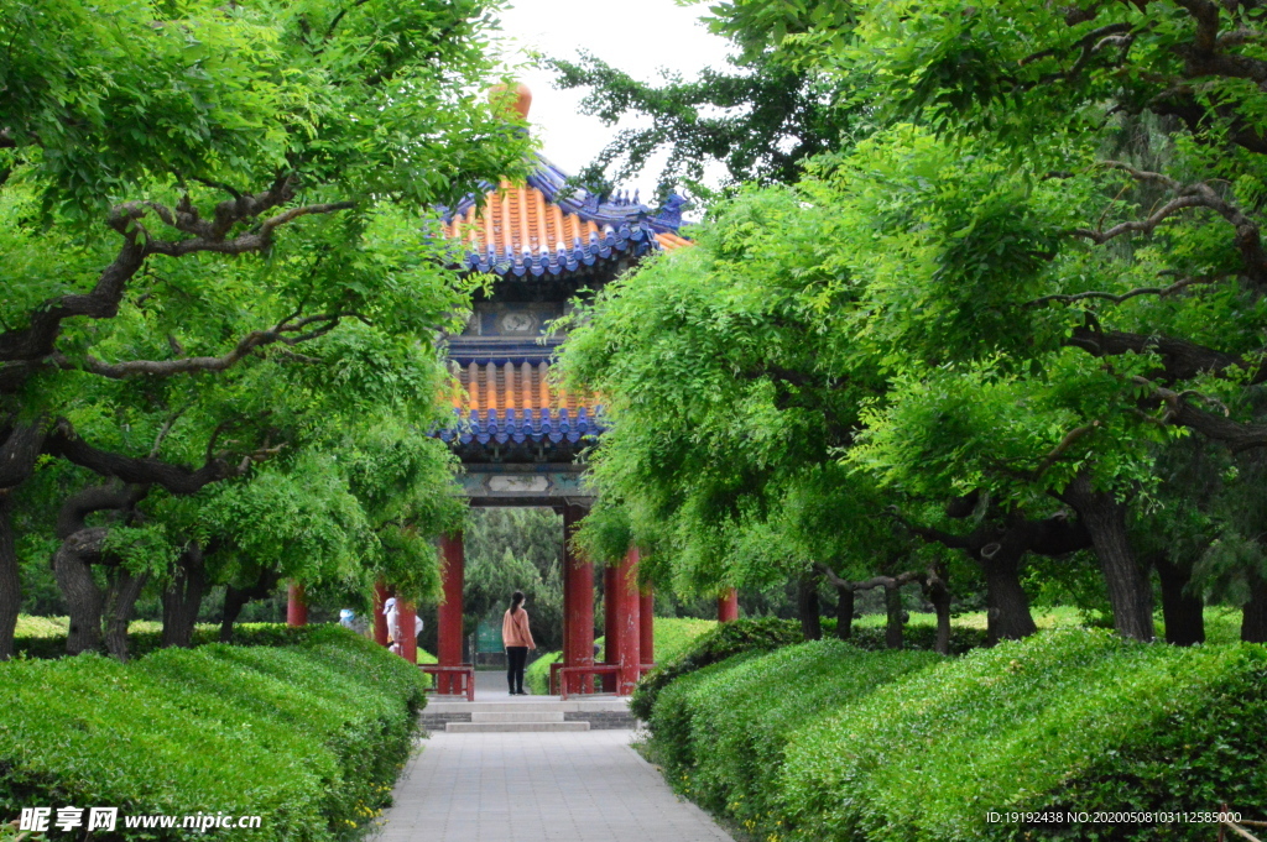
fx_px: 4220
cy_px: 421
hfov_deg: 17.1
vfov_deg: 11.4
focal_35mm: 120
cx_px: 634
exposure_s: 1/250
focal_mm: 80
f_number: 32
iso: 6400
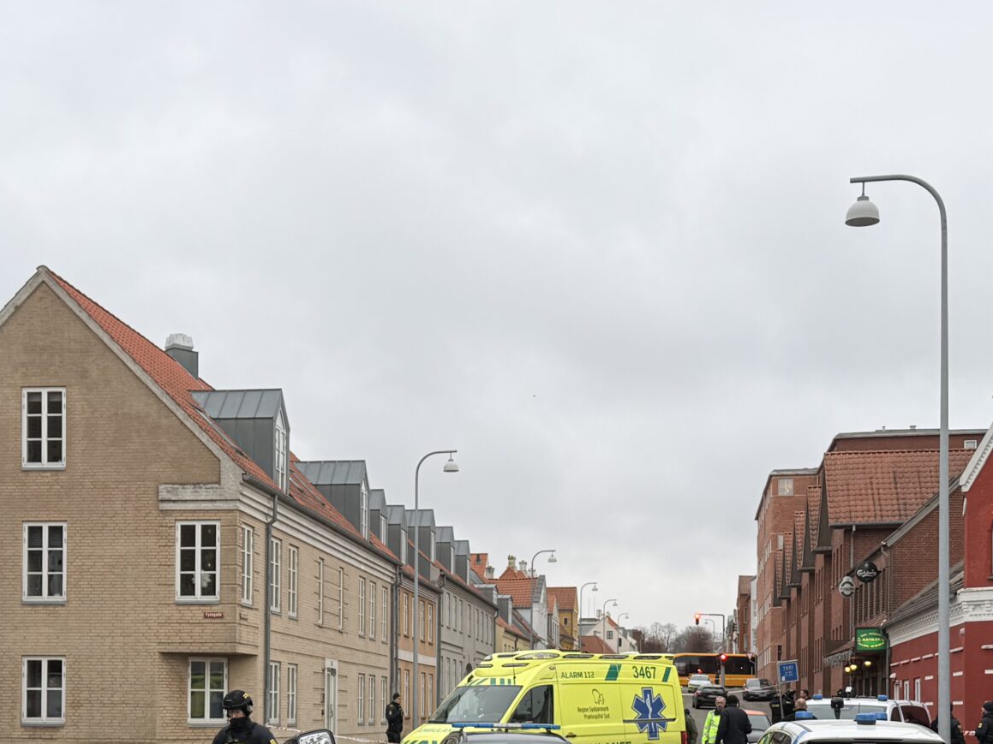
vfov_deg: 26.5
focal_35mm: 53
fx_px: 1520
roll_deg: -0.3
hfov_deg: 36.1
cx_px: 424
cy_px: 676
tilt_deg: +0.8
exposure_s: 1/121
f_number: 1.78
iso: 64
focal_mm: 6.76
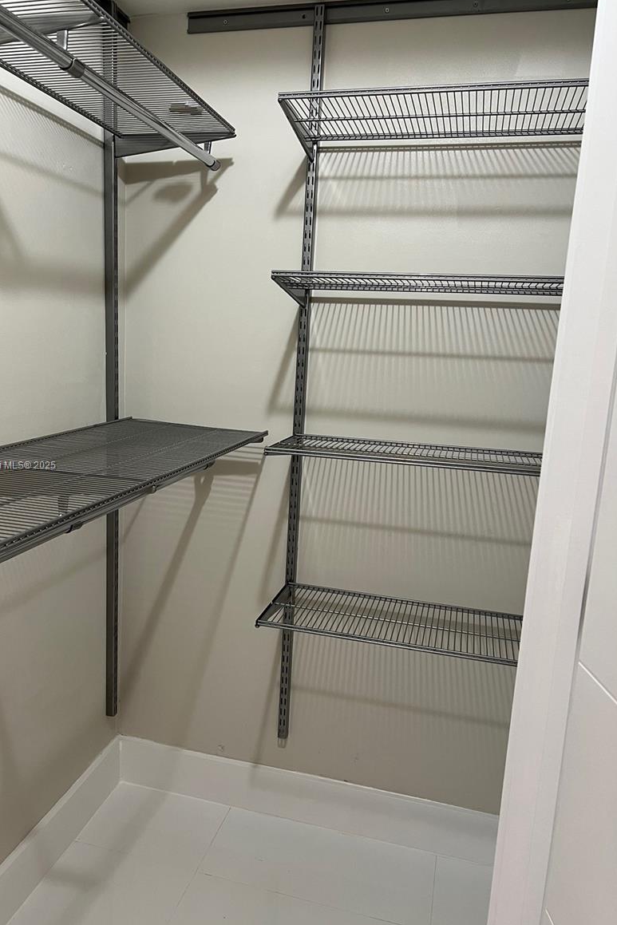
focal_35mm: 28
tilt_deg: -9.0
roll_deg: -1.6
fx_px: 720
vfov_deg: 65.5
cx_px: 269
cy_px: 466
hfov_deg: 46.3
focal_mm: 5.7
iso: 80
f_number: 1.5
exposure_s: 1/60
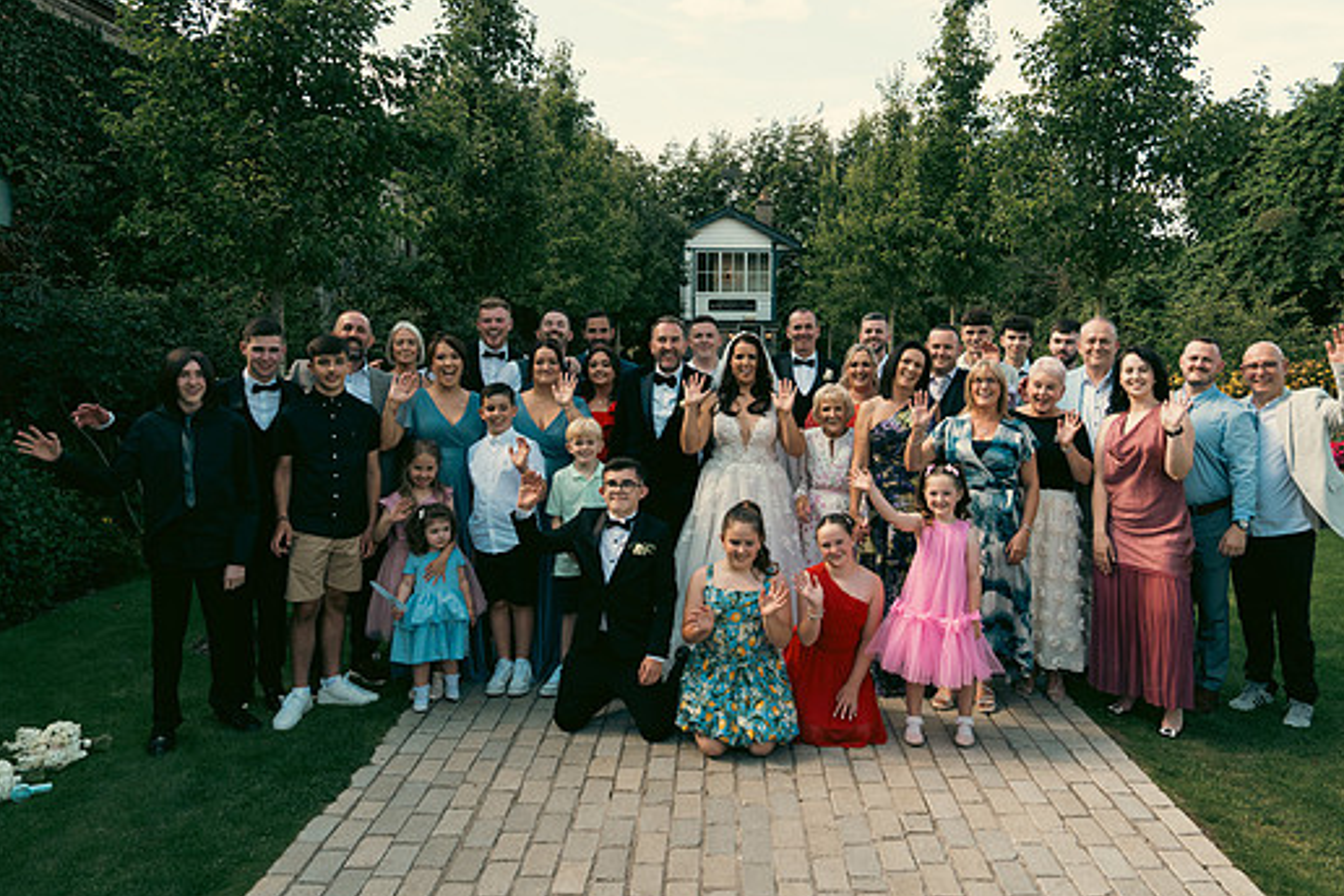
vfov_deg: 47.9
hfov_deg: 67.3
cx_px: 729
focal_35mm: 27
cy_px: 415
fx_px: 1008
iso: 500
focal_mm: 24
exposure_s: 1/500
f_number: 5.6
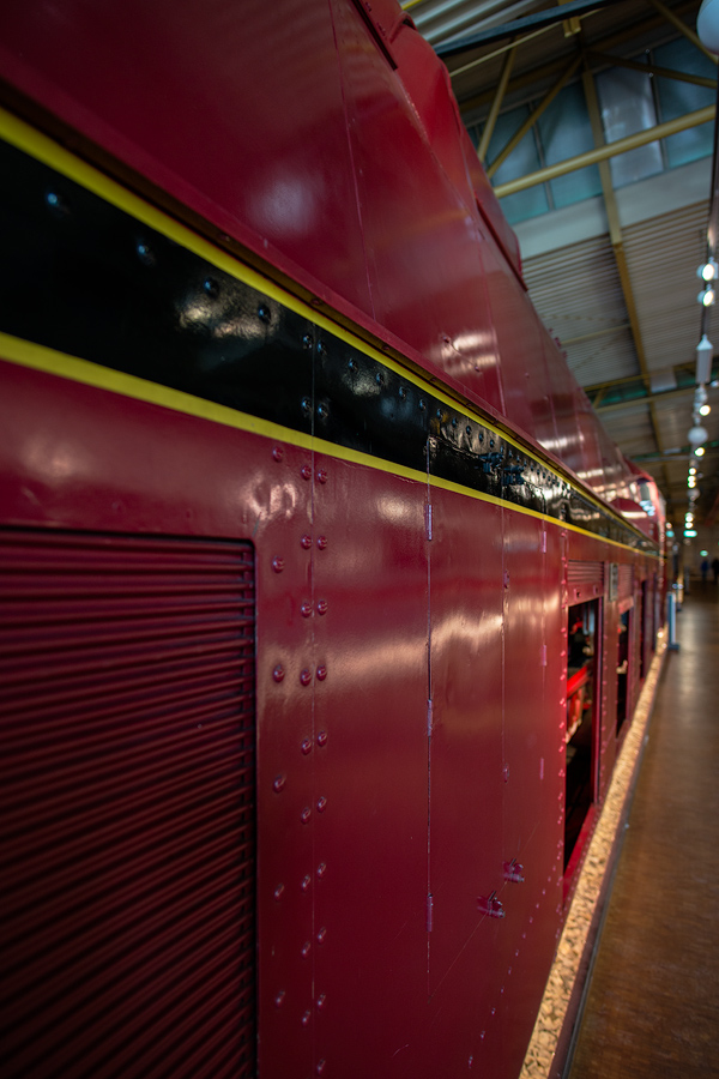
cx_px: 360
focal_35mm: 20
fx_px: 599
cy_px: 540
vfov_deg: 84.0
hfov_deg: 61.9
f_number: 2.5
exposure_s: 1/25
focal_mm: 20
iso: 400
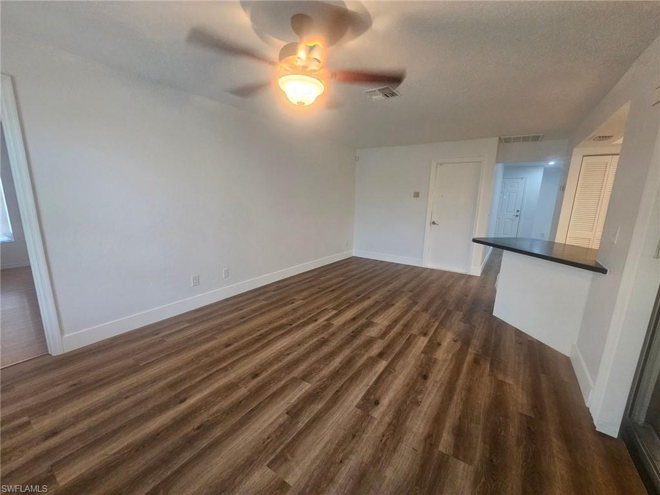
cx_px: 330
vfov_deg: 89.9
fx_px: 248
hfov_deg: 106.2
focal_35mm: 13
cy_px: 248
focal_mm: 2.2
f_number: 2.2
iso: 250
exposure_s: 1/60
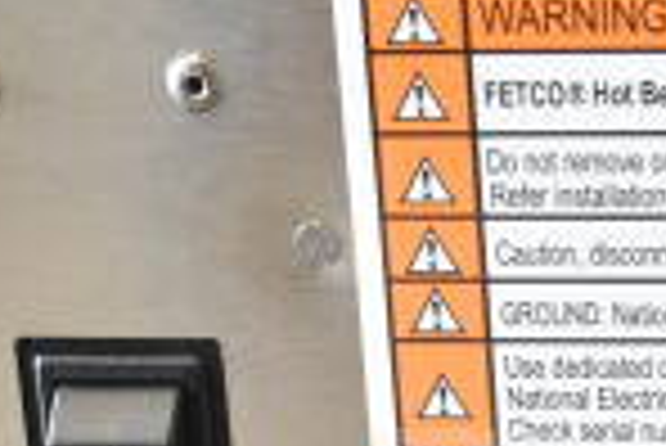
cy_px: 786
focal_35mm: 173
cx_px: 796
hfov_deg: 11.6
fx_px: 3204
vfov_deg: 7.7
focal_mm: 28
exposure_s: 1/50
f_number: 4.2
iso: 2200
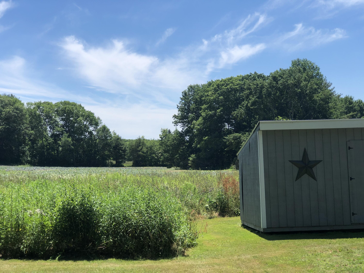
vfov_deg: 25.7
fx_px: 599
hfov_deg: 33.8
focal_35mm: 57
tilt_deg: +1.2
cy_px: 136
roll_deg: +2.1
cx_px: 182
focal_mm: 6.6
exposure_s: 1/906
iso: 20
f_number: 2.8
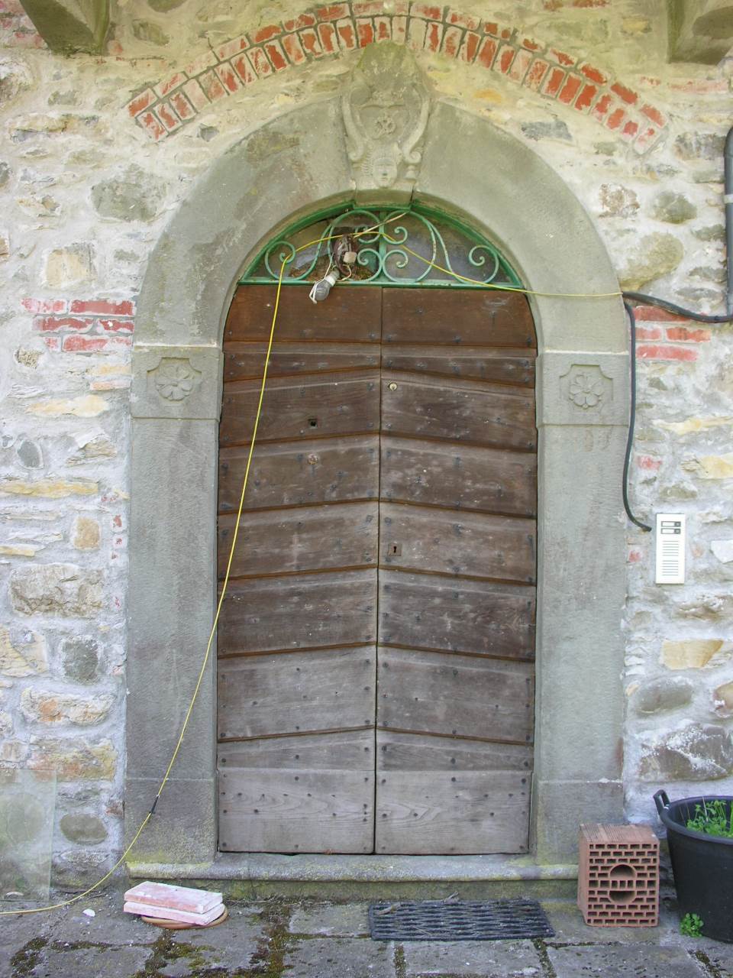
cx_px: 366
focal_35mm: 35
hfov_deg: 40.7
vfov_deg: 52.6
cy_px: 489
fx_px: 988
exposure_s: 1/54.3
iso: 50
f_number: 3.2
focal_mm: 8.9
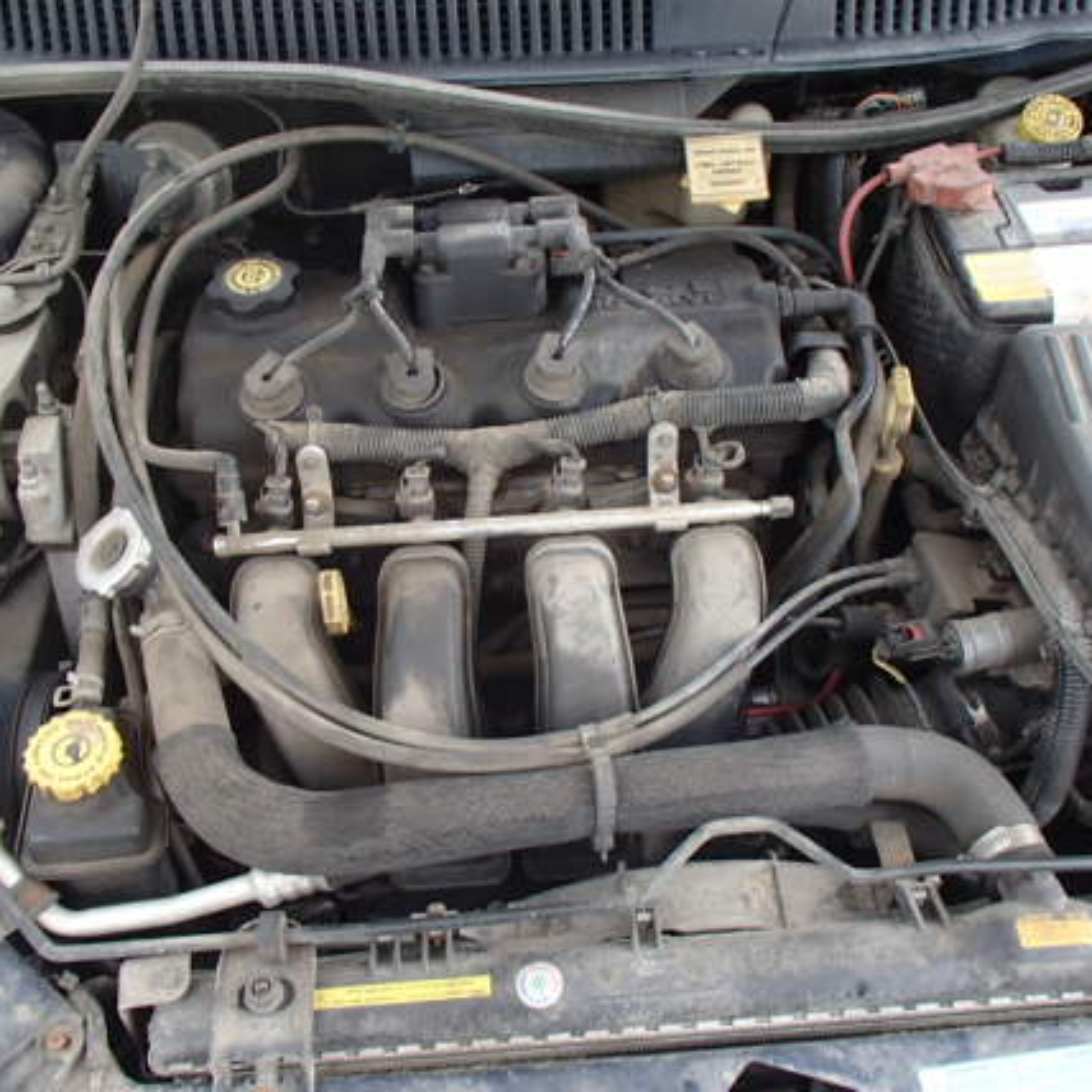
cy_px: 541
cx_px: 528
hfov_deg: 44.9
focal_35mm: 37
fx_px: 1321
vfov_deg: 44.9
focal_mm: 5
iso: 200
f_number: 3.9
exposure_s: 1/60
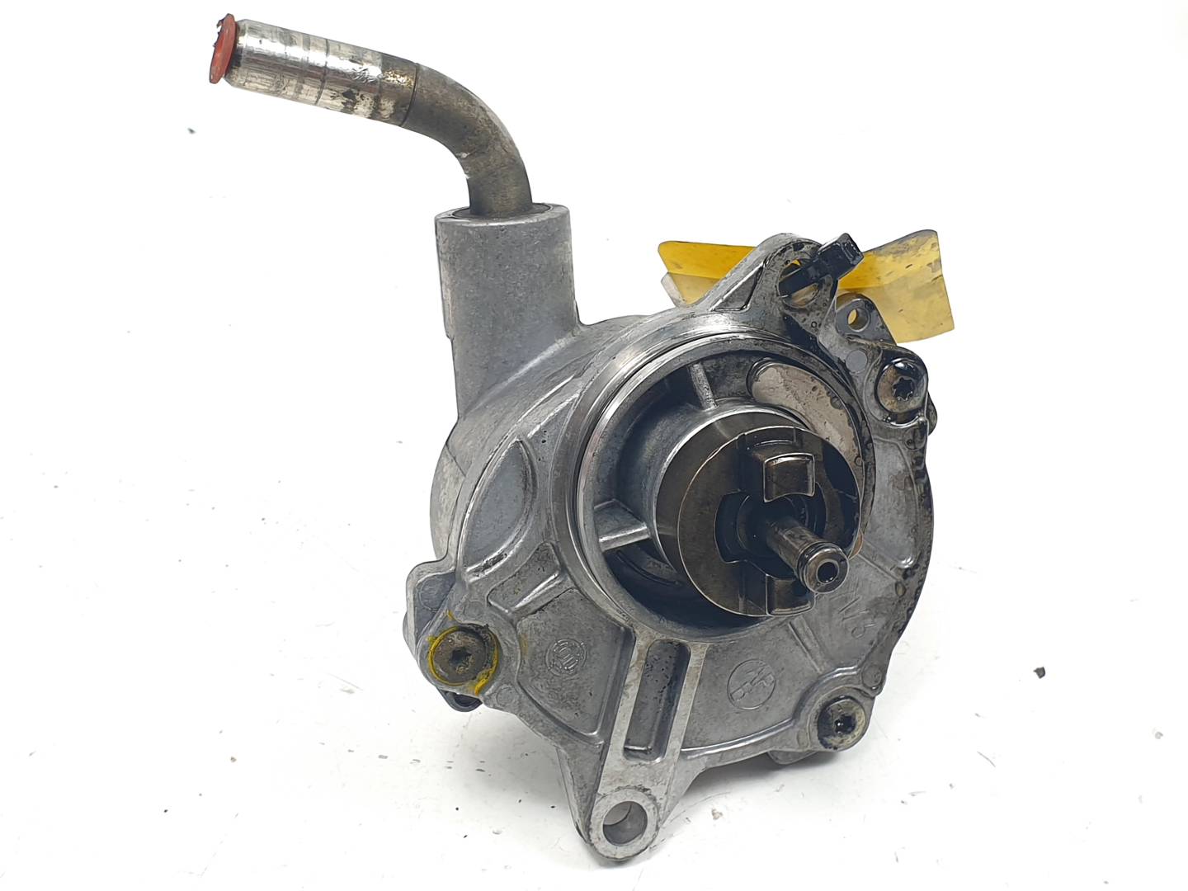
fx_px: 892
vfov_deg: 53.1
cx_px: 594
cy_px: 446
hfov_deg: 67.3
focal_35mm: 26
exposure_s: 1/151
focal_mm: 4.3
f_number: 2.4
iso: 50
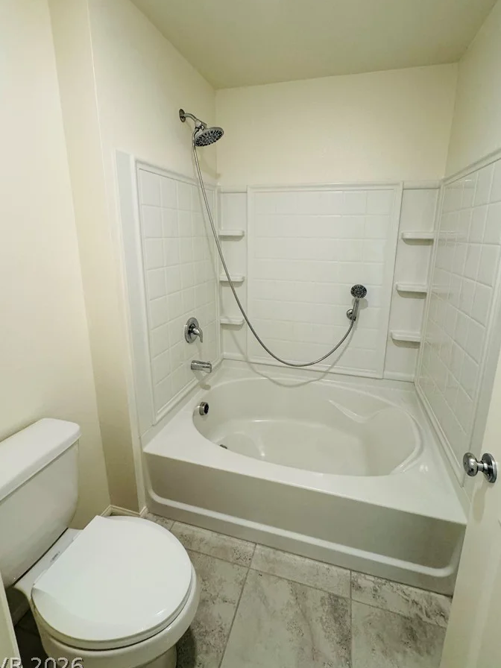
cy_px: 301
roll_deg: -0.9
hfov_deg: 78.1
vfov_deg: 94.2
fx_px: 309
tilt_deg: -12.4
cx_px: 262
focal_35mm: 16
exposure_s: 1/120
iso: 250
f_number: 2.2
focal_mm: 2.22
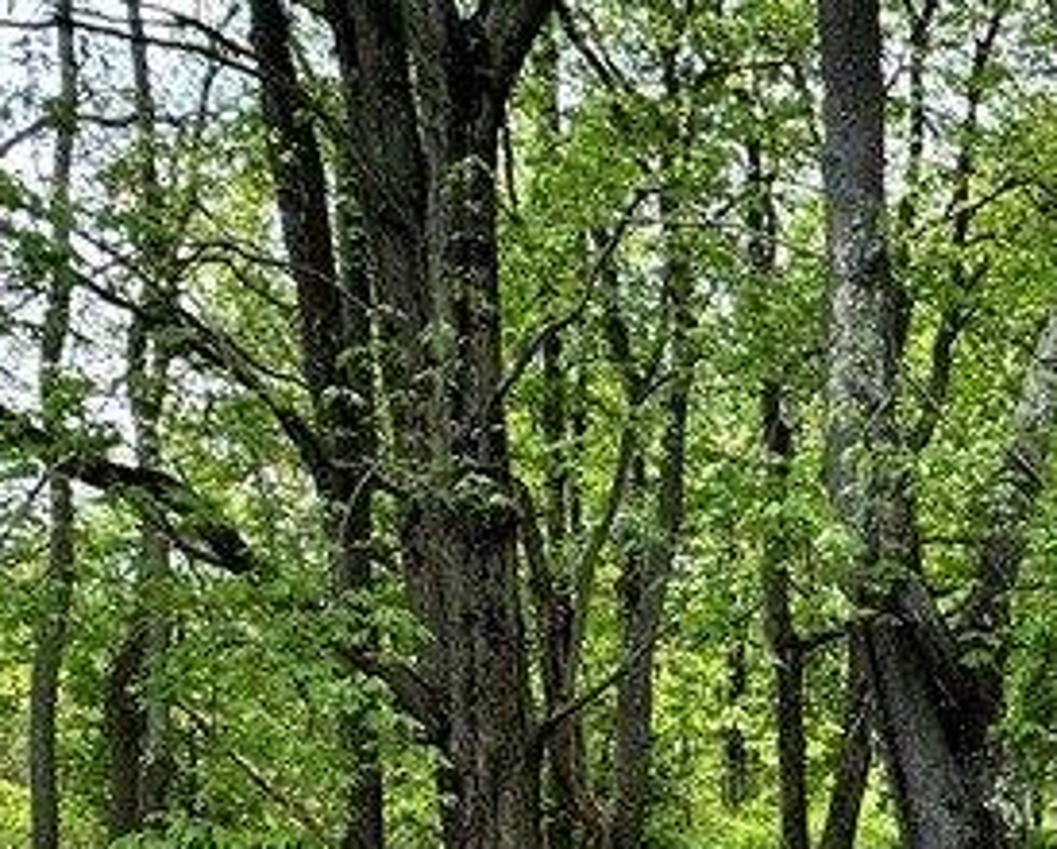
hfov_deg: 31.3
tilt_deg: +0.6
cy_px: 1092
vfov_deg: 25.7
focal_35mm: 51
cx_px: 1238
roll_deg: -0.5
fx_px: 1598
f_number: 2.2
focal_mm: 2.22
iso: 40
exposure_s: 1/262
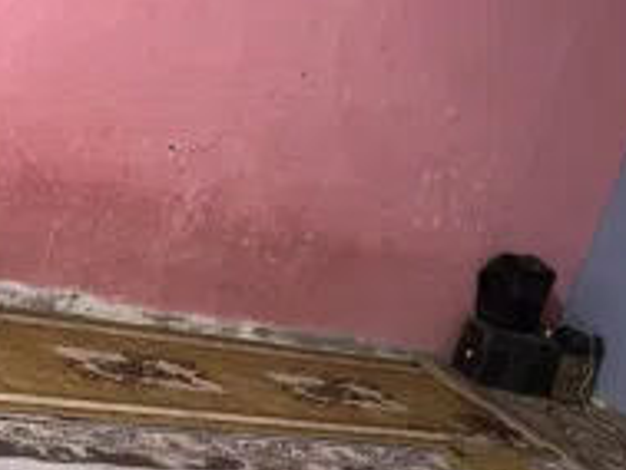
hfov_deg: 21.2
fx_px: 1592
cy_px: 311
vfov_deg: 16.8
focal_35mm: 88
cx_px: 672
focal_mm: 5.7
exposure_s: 1/50
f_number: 1.5
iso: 500
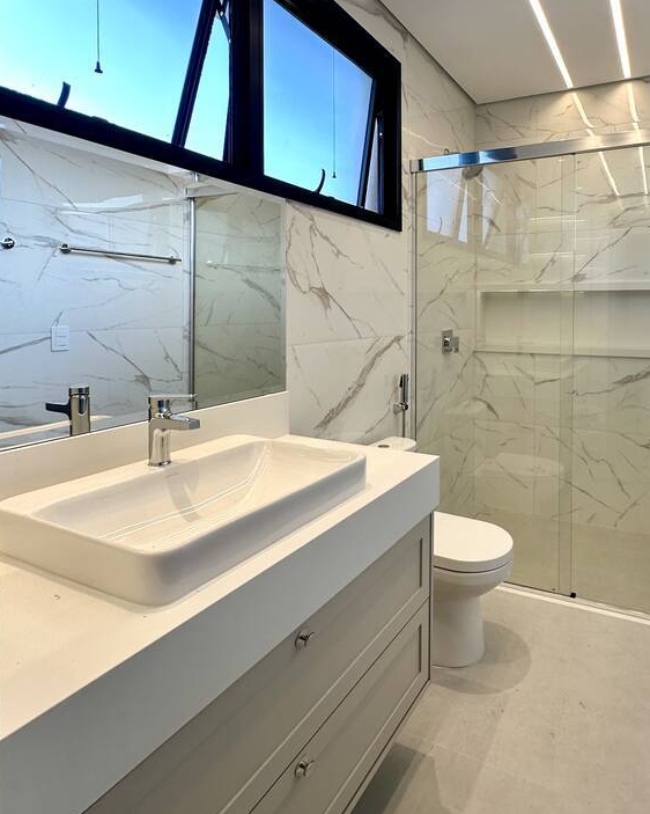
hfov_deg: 63.5
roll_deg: -0.8
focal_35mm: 21
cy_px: 322
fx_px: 505
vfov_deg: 76.7
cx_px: 445
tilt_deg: -0.4
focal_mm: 2.22
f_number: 2.2
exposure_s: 1/125
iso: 40
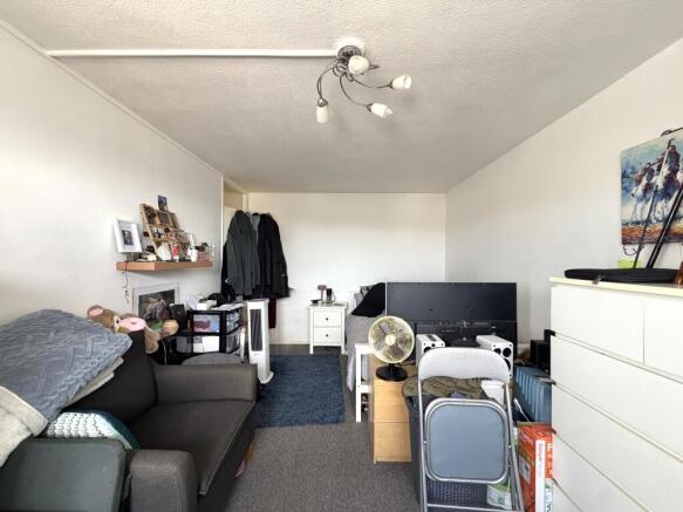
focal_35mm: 14
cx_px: 342
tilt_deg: +0.1
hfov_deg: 102.1
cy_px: 256
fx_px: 276
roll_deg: -0.5
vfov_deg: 85.7
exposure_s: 1/121
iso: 320
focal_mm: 2.22
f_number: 2.2
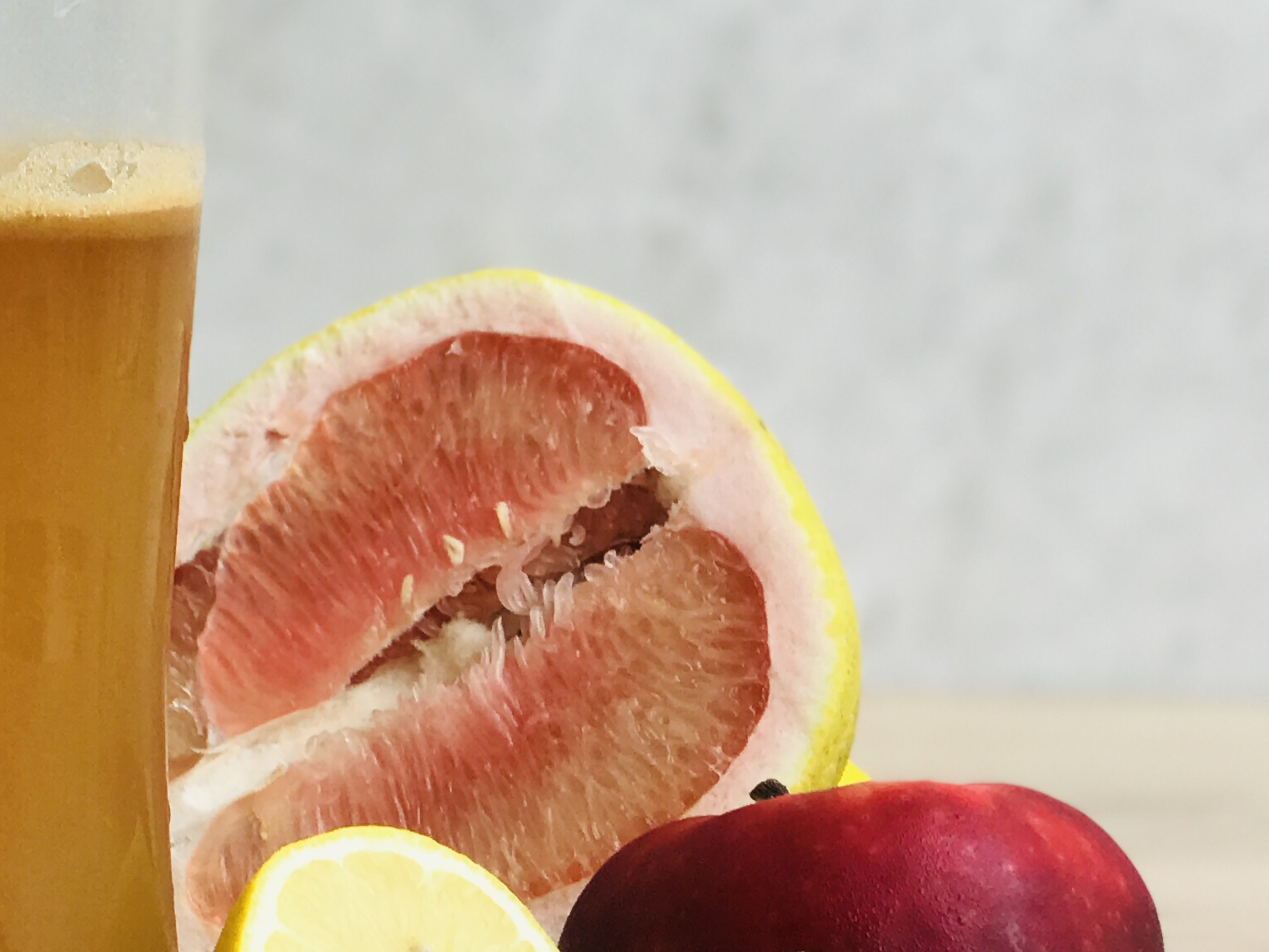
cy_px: 395
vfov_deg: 9.8
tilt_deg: -5.5
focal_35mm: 151
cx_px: -409
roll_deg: -0.1
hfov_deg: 12.6
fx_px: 5536
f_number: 2.8
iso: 20
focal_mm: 6.6
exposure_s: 1/164
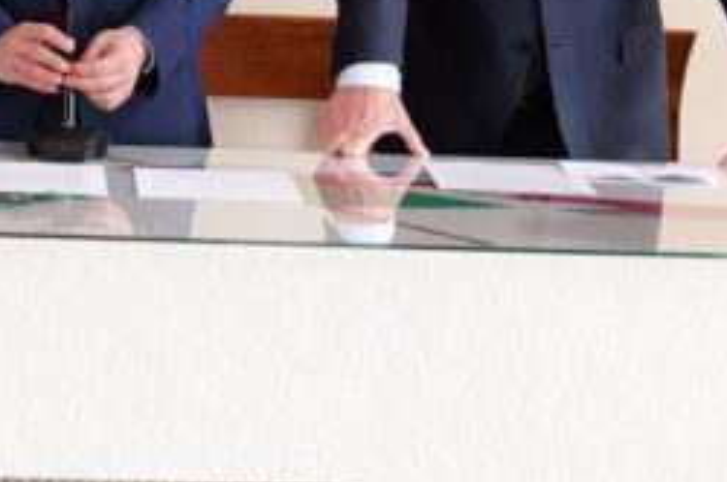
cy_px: -90
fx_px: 3207
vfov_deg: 8.5
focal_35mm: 159
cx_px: 73
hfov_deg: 12.8
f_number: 4
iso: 6400
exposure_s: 1/125
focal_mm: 57
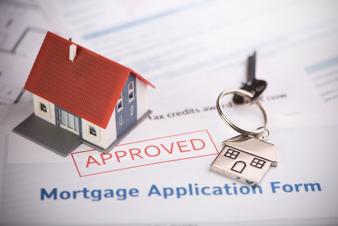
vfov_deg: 13.0
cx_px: 169
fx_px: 986
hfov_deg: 19.5
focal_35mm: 105
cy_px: 113
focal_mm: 105
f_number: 4.5
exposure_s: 1/320
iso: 64
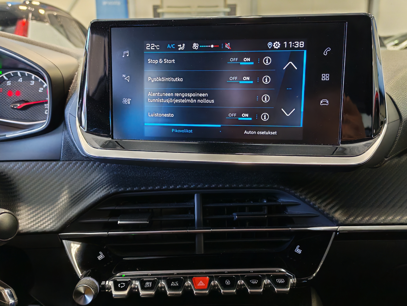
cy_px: 153
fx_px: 400
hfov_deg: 54.0
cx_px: 204
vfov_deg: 41.8
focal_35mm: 34
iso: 1000
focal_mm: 6.12
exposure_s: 1/100
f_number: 1.9
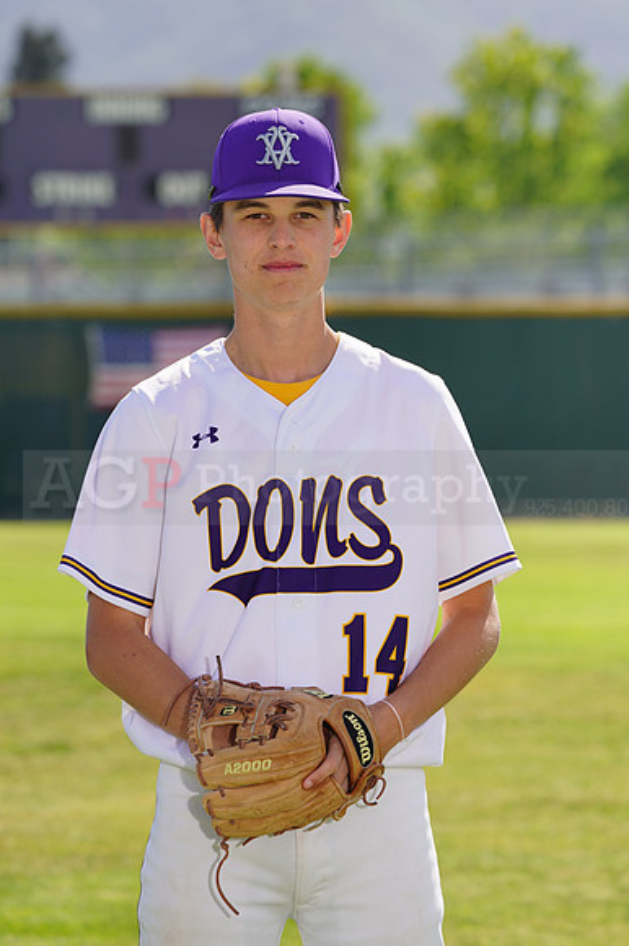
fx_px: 6087
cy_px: 473
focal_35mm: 232
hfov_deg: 5.9
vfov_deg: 8.9
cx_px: 314
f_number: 8
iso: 100
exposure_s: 1/250
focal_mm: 232
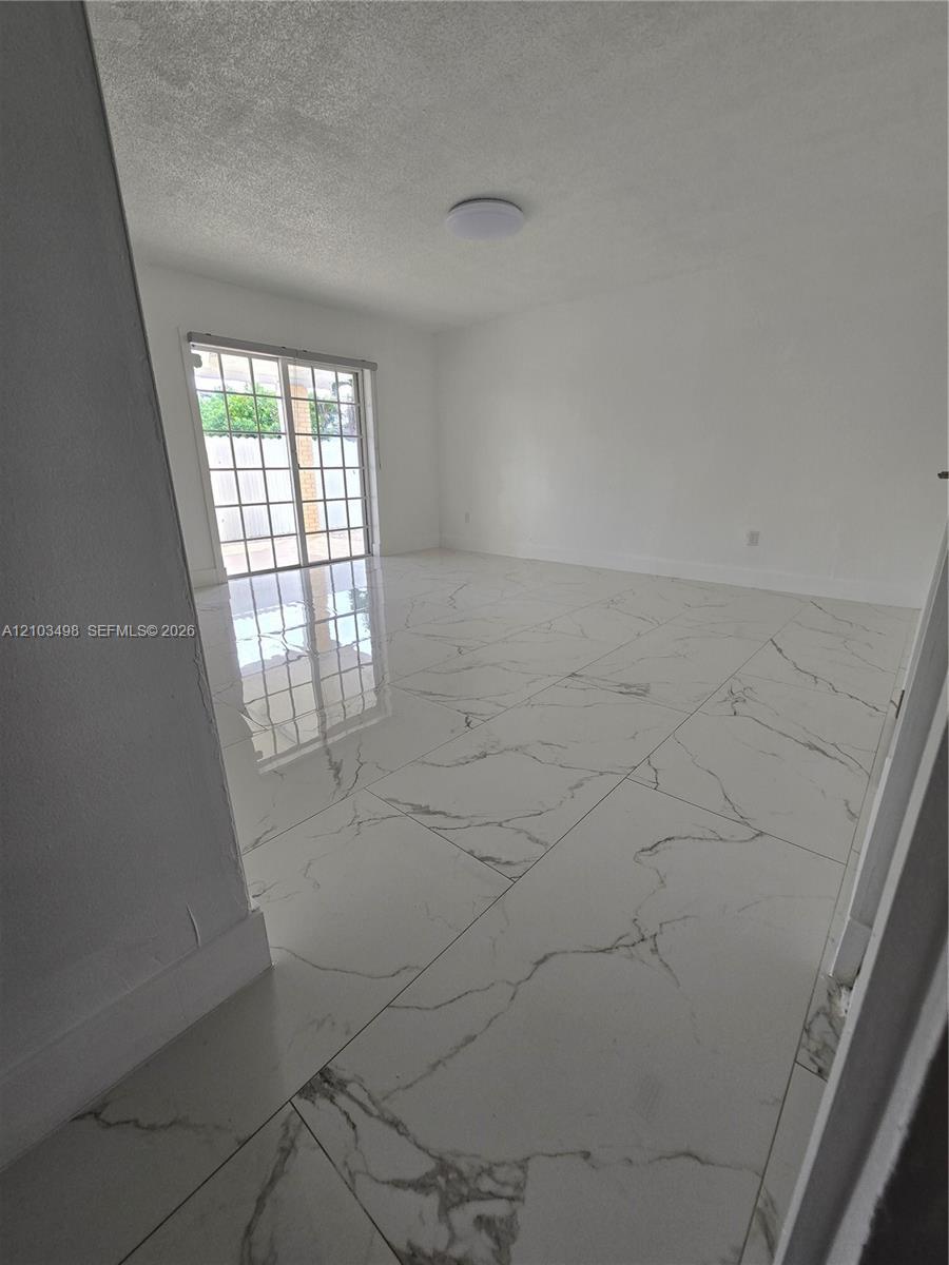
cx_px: 474
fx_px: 475
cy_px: 632
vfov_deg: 106.2
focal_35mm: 13
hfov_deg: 89.9
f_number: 2.2
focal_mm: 2.2
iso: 50
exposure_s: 1/120
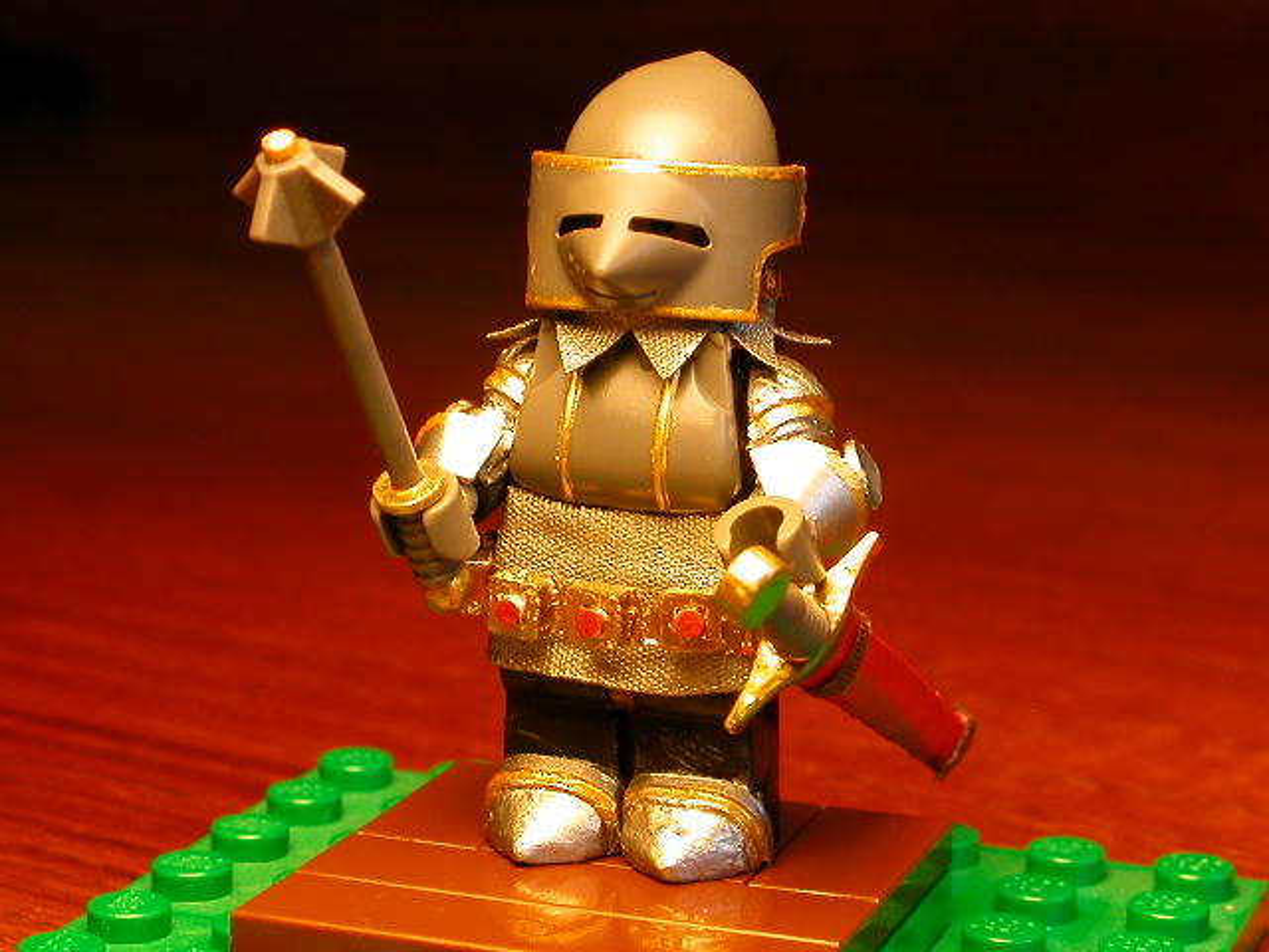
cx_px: 634
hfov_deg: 20.0
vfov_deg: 15.1
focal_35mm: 98
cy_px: 476
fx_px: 3593
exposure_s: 1/38.6
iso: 100
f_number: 4.6
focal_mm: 14.9
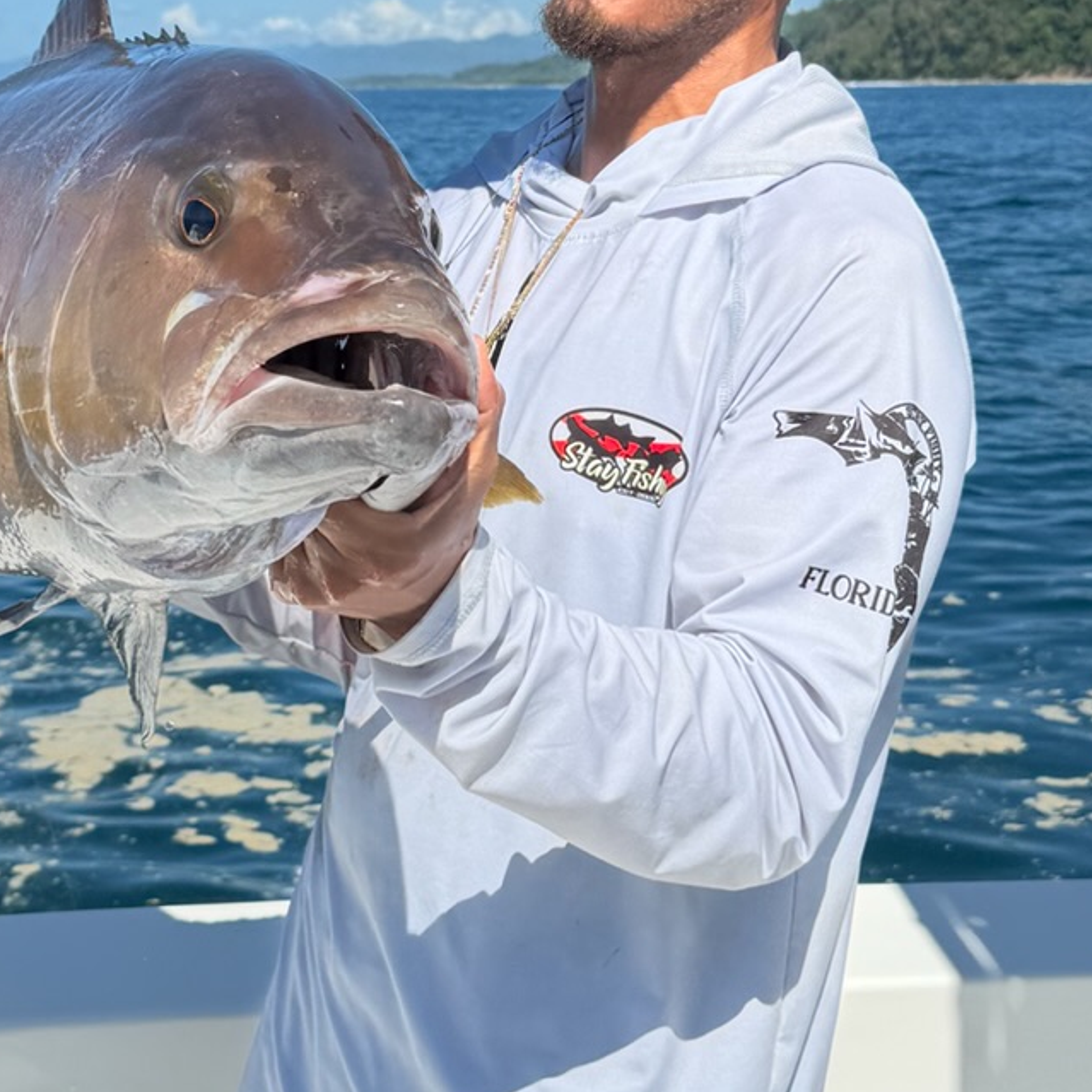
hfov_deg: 25.3
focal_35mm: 68
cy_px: 208
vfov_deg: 24.9
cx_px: 429
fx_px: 2427
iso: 80
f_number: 1.78
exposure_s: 1/6711
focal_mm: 6.76
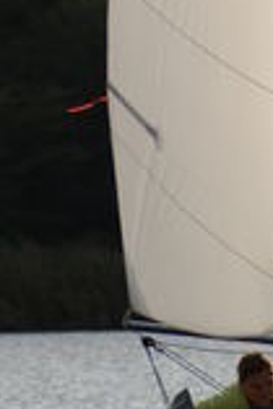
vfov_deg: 2.2
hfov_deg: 1.4
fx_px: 10816
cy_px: -34
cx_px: 247
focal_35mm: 953
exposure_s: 1/320
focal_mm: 200
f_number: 5.6
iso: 100
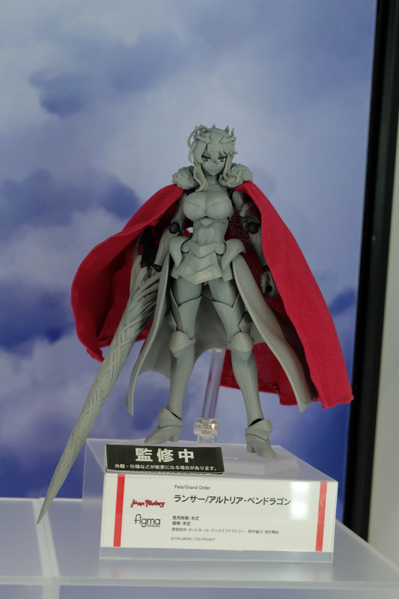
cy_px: 300
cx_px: 200
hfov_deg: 20.9
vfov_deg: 31.0
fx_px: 1081
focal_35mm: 65
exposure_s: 1/125
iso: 400
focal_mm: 43.4
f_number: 5.6
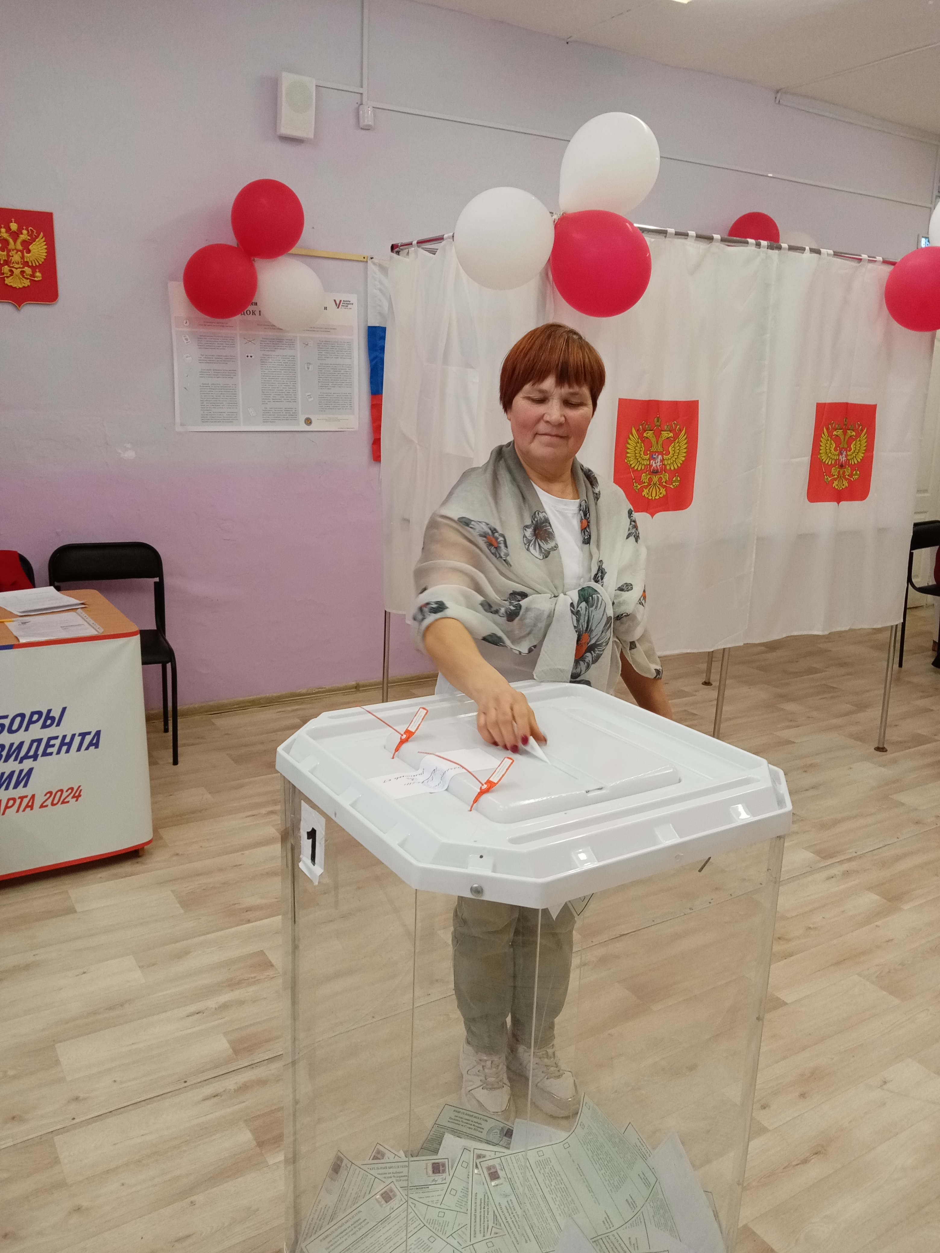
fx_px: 941
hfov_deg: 53.1
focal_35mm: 26
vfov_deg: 67.3
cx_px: 470
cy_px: 626
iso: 173
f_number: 1.8
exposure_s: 1/33.3
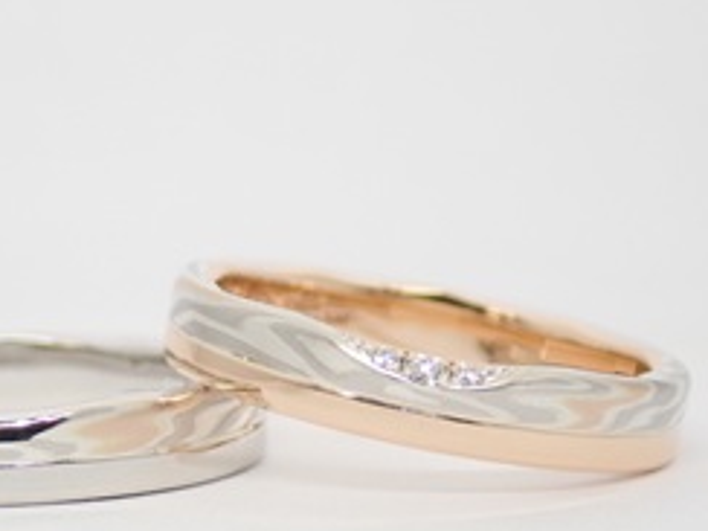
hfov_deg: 13.9
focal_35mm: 142
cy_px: 384
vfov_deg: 10.4
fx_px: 2904
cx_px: 200
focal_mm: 13.65
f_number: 4.1
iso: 200
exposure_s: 1/100
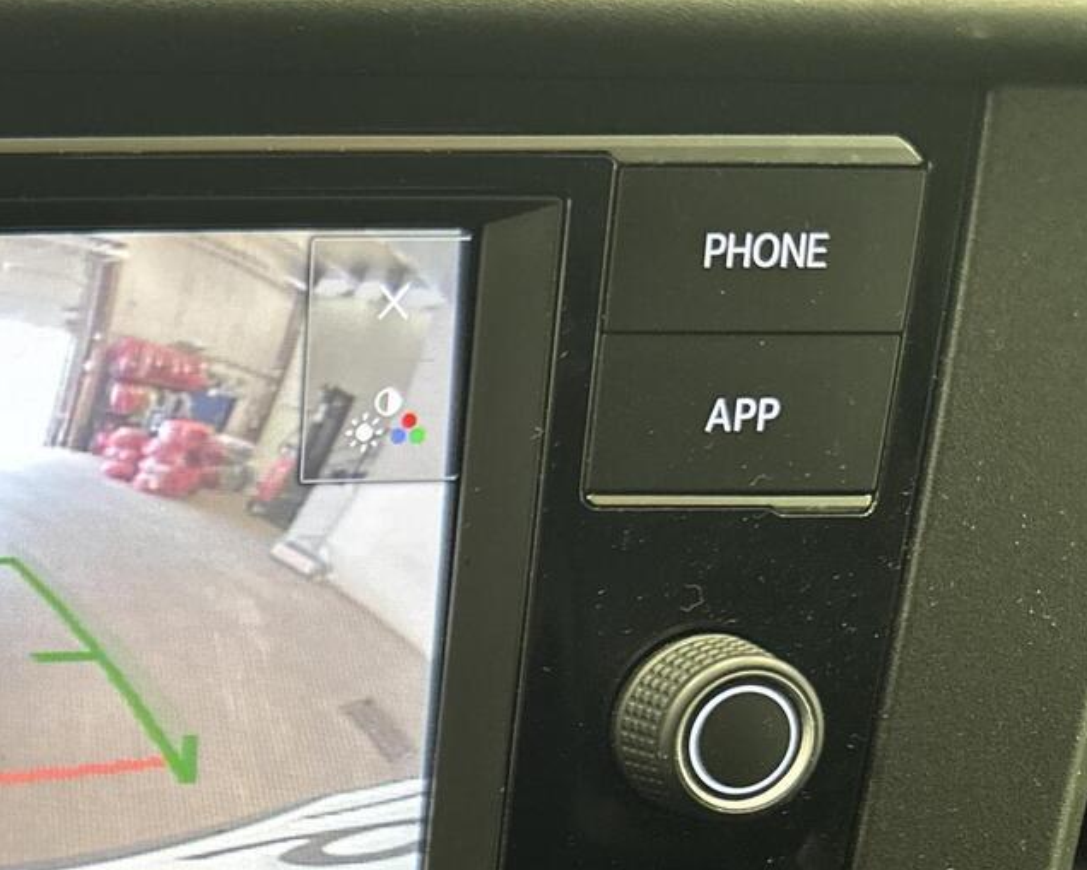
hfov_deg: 31.3
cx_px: -113
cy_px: 904
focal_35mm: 53
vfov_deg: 26.8
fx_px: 1705
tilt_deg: -45.4
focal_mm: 6.76
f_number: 1.78
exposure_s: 1/60
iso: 500
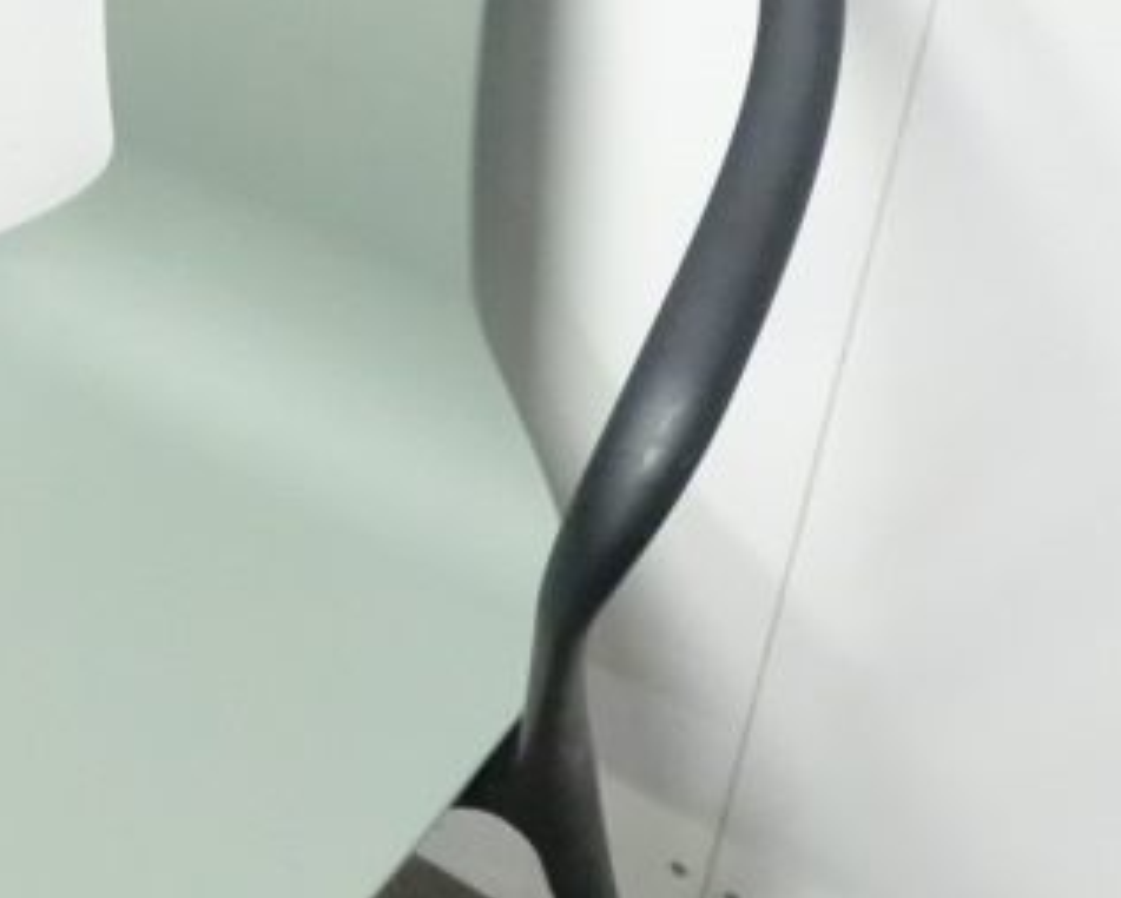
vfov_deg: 24.1
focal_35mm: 63
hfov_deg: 29.8
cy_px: 308
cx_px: 361
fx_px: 2091
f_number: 3.5
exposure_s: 1/30
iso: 800
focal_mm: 5.8
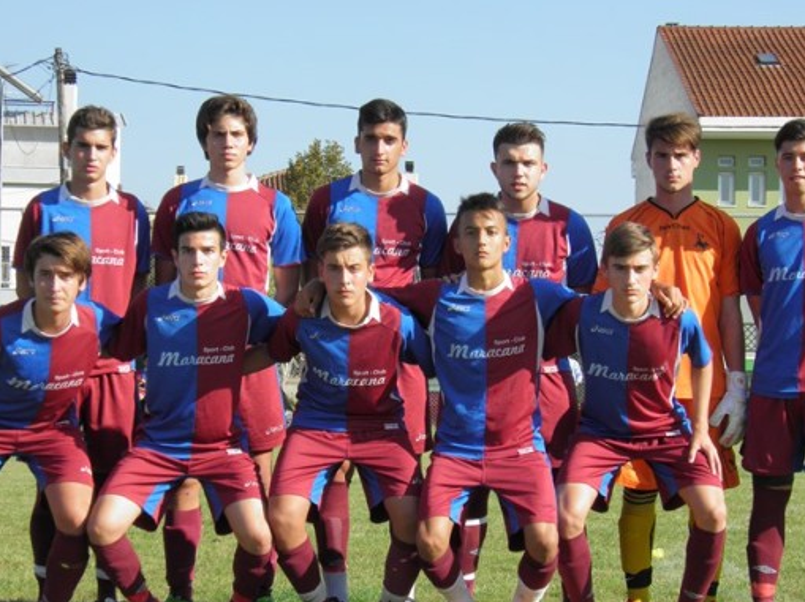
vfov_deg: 13.6
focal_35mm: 109
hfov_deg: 18.1
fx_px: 2533
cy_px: 314
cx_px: 419
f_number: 5.6
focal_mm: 15.2
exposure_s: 1/250
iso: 50
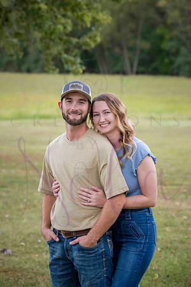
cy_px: 144
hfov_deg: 13.7
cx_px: 96
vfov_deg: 20.4
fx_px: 796
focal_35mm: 100
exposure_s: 1/320
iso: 400
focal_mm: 100
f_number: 5
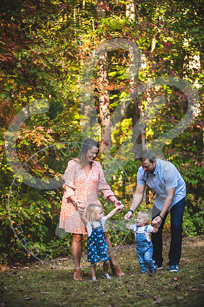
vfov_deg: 23.6
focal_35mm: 86
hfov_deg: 15.9
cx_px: 102
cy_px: 154
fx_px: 731
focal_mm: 86
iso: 400
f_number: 2.8
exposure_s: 1/320
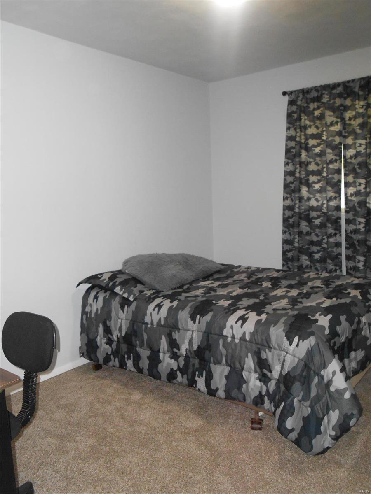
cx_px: 186
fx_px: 429
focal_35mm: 30
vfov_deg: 60.0
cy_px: 247
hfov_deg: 46.8
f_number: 3.8
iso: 400
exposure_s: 1/25
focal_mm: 5.3
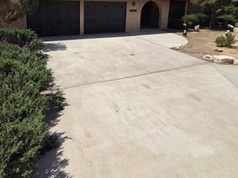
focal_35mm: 23
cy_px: 36
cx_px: 103
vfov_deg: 54.8
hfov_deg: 73.6
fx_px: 158
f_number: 2.2
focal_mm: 2.2
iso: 50
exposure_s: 1/3318
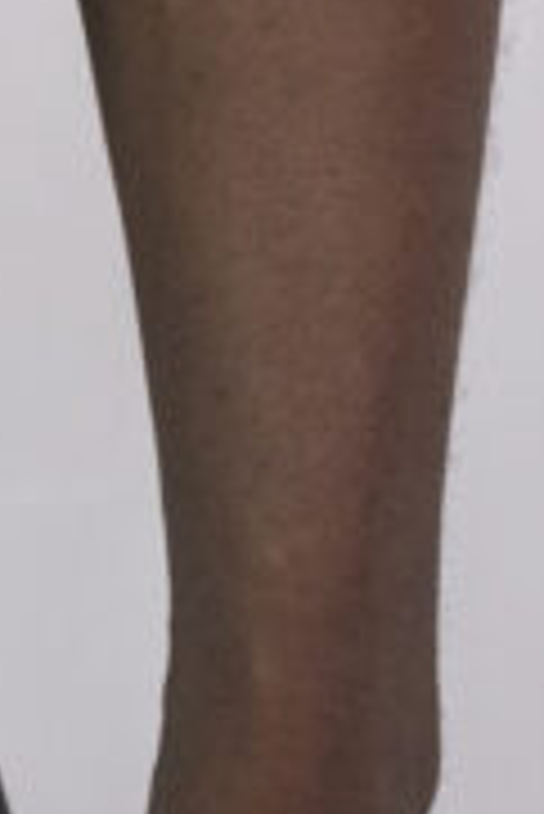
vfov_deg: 4.9
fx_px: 9411
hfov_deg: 3.3
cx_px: -220
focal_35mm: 416
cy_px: -870
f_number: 5.6
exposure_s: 1/60
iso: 800
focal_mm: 50
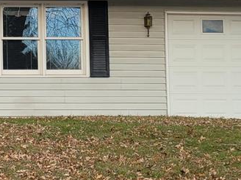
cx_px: -132
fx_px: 884
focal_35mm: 127
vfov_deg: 11.7
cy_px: 73
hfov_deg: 14.4
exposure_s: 1/512
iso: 40
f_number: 1.8
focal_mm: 5.4
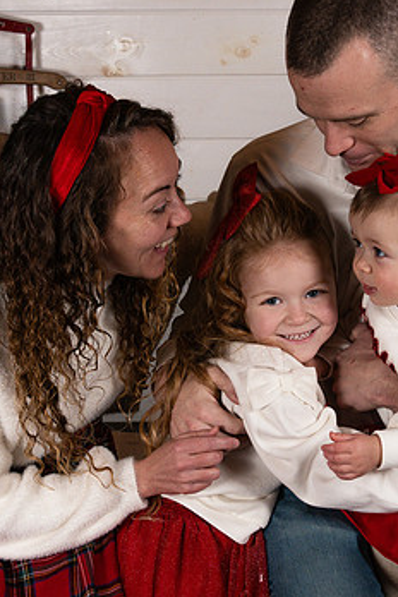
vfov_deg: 31.8
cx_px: 254
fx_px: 1045
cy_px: 362
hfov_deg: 21.5
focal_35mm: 63
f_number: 5
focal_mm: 26
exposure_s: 1/250
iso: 200
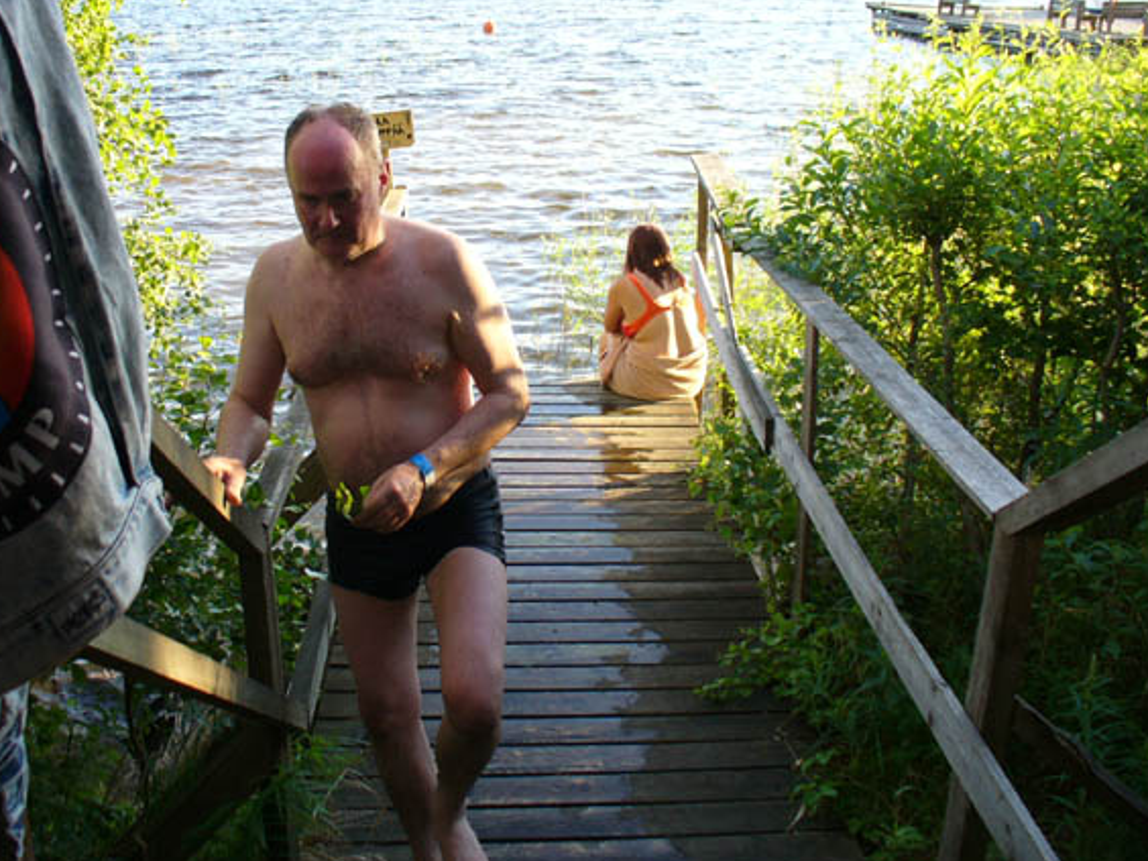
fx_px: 1393
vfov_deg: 34.3
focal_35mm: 42
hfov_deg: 44.7
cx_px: 507
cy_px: 385
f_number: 2.8
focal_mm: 6.1
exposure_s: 1/125
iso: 80
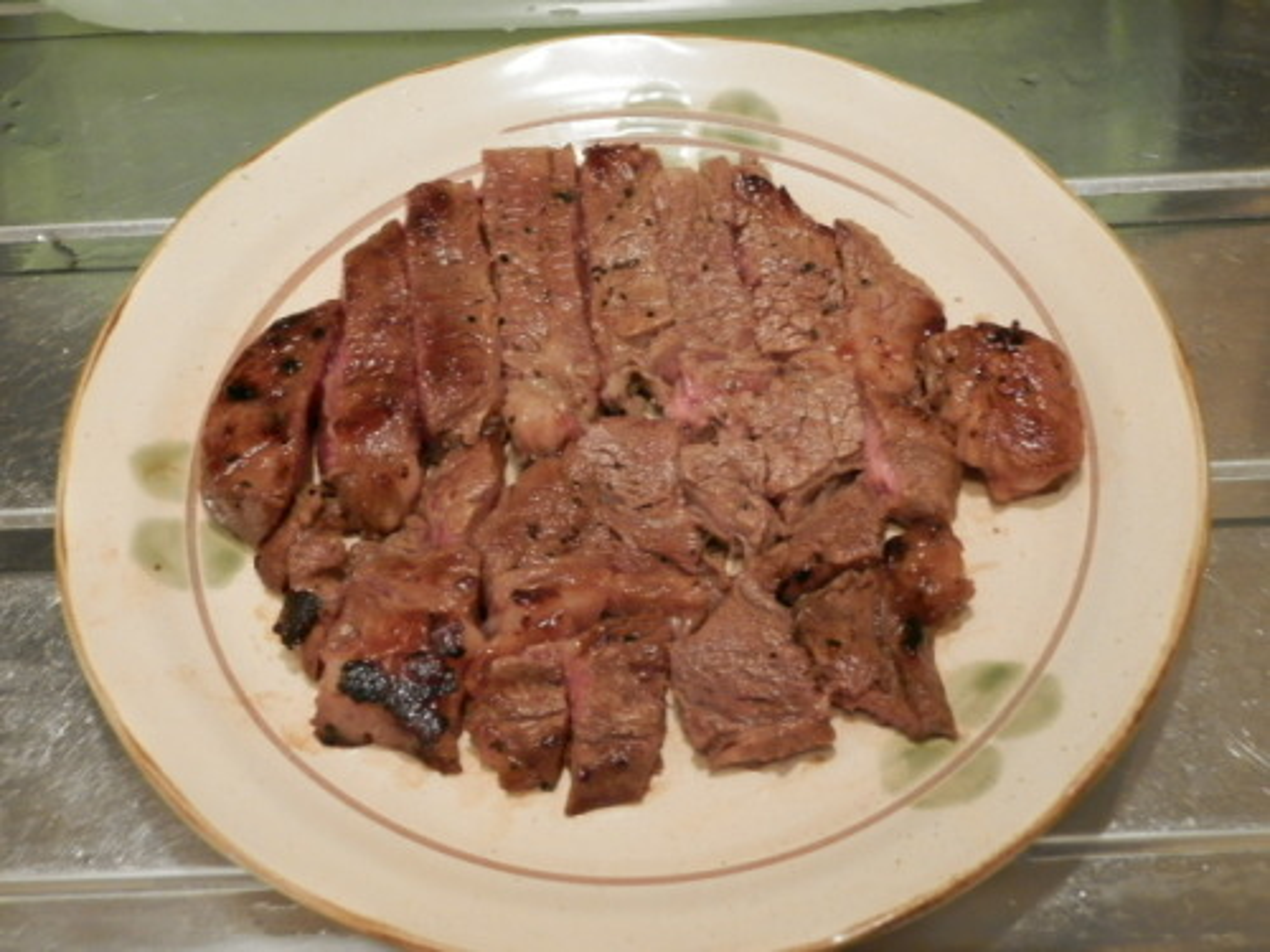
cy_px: 476
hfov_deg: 41.2
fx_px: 1688
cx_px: 635
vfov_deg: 31.5
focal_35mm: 46
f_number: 3.6
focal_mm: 8.2
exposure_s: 1/10
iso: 400
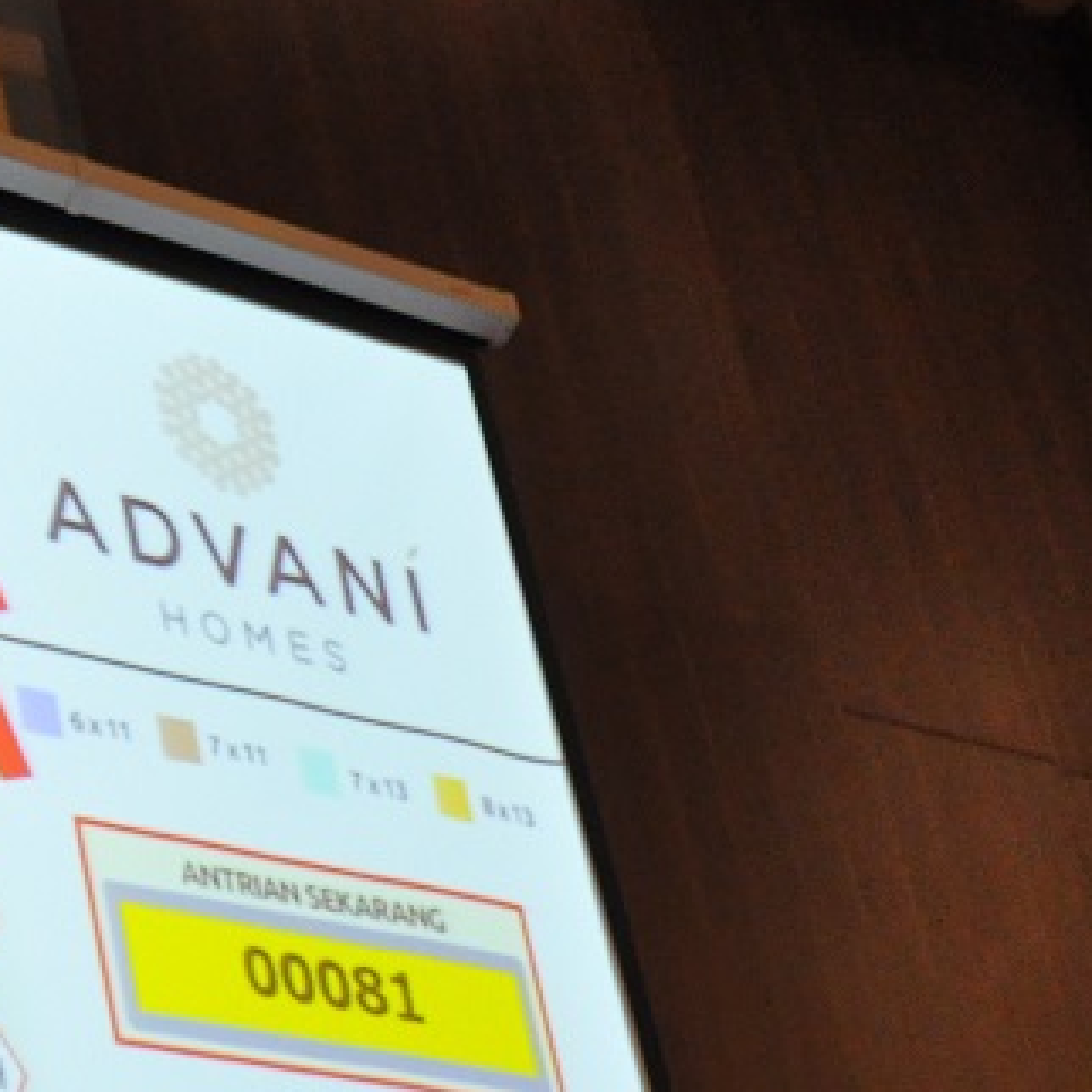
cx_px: -253
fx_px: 3997
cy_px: 860
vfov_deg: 15.5
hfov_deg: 15.0
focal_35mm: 112
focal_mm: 22
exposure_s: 1/80
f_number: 3.8
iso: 1250
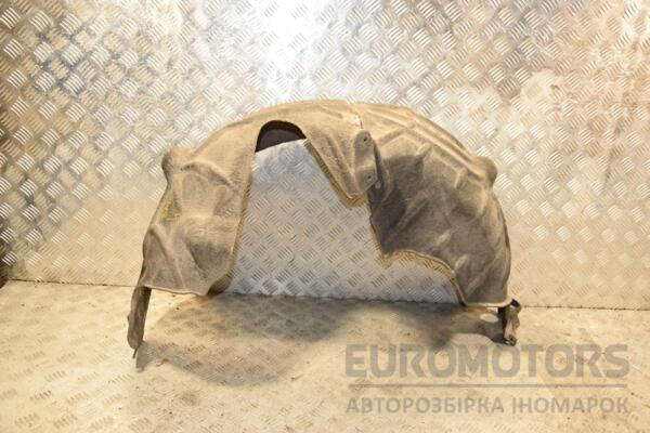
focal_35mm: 33
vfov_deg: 40.0
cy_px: 216
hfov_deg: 57.2
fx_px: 596
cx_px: 325
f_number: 5
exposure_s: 1/200
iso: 800
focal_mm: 22
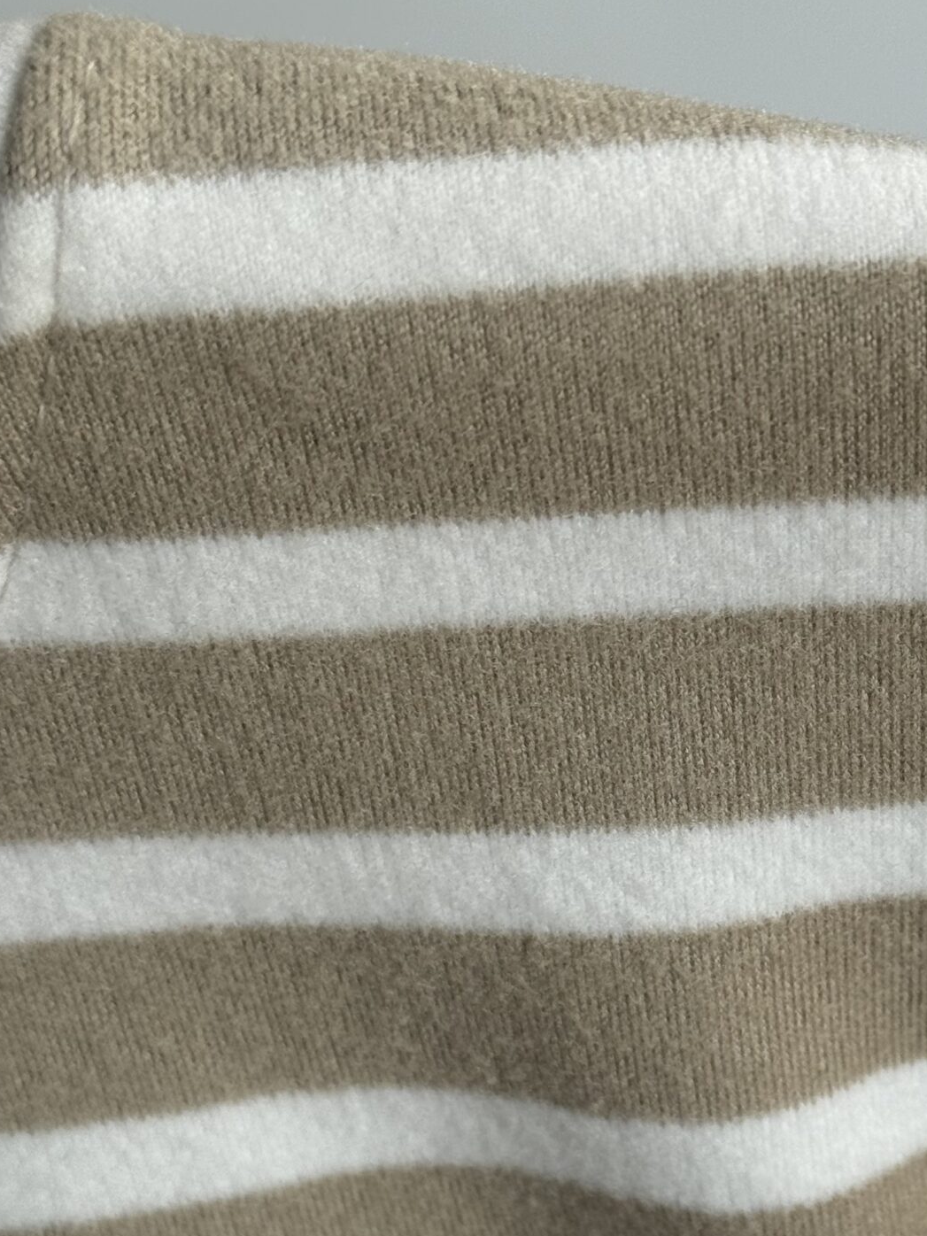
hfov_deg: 16.6
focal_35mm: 88
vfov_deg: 22.2
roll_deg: +25.3
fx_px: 3142
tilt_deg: -37.7
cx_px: 768
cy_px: 803
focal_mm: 6.76
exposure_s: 1/187
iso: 50
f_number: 1.78
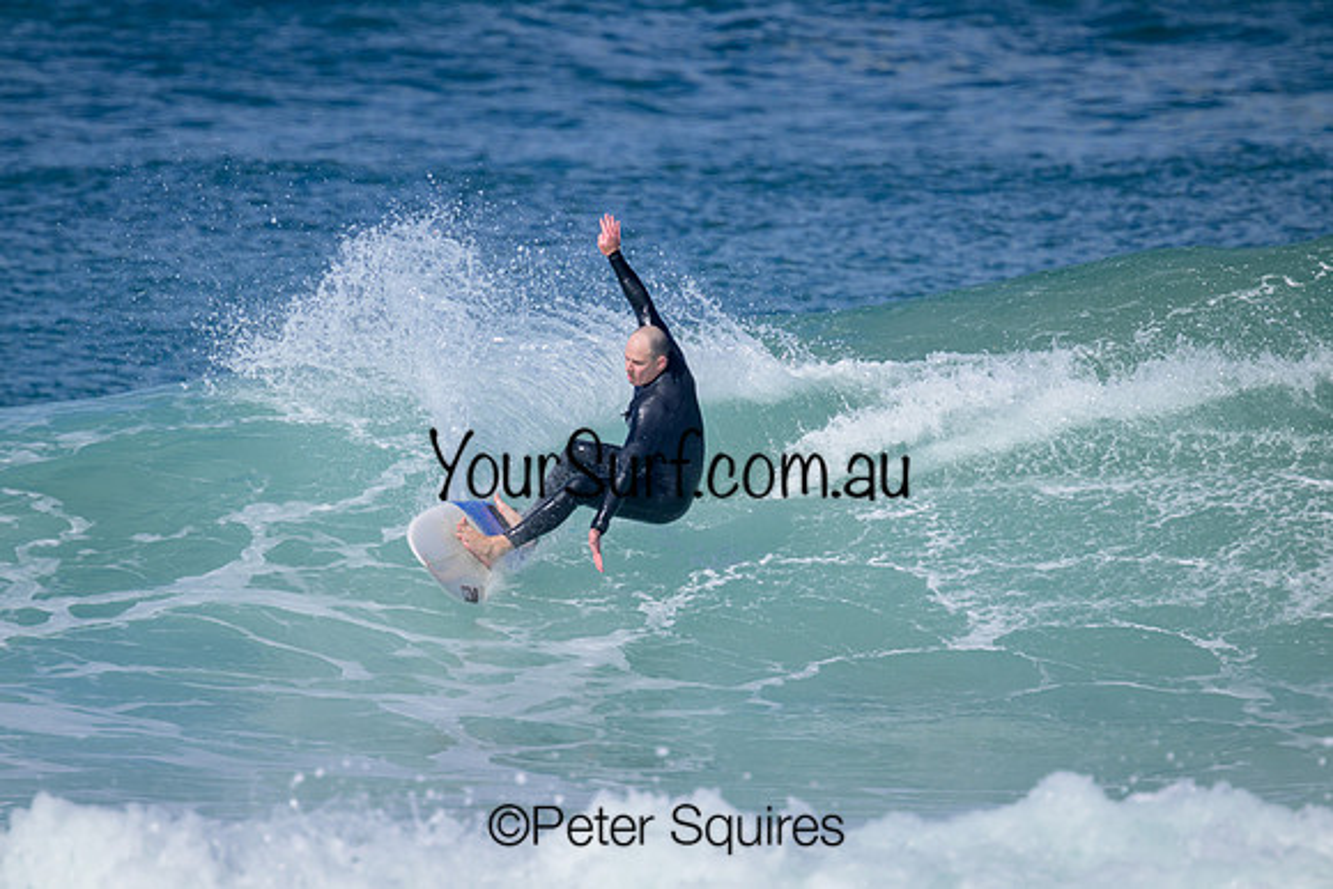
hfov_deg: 2.6
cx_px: 666
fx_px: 29628
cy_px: 444
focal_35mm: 800
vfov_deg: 1.7
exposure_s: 1/2000
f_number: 11
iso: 720
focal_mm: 800
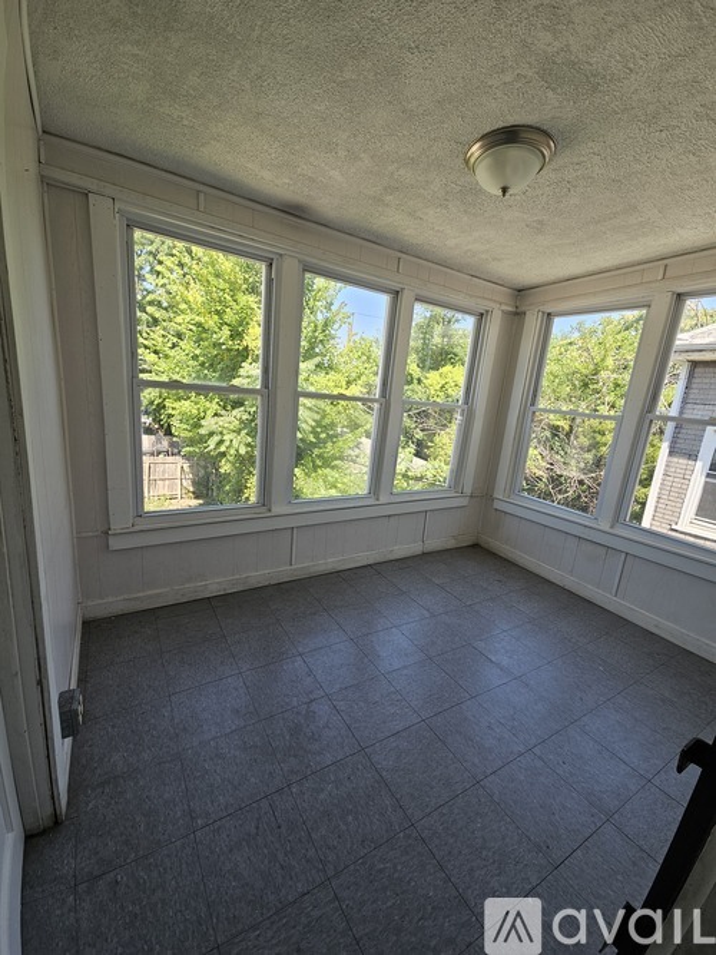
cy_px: 478
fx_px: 359
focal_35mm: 13
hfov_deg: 89.9
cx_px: 358
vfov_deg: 106.2
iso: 50
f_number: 2.2
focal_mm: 2.2
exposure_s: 1/181
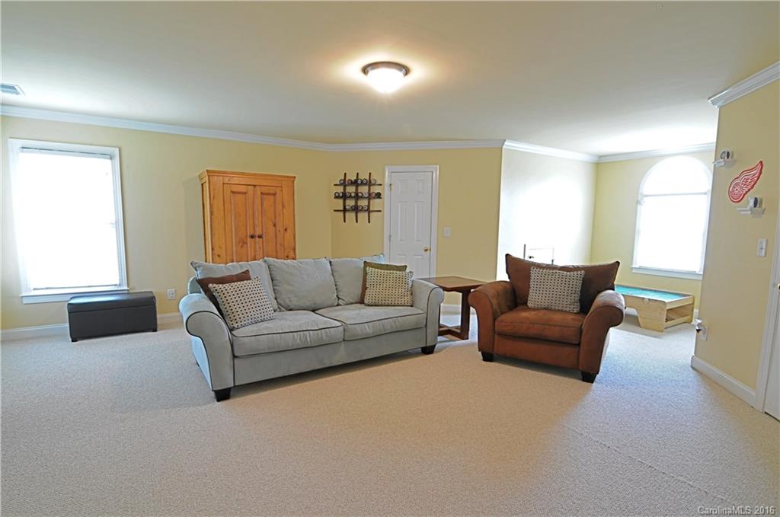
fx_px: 357
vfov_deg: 71.9
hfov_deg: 95.1
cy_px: 258
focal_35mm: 16
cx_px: 390
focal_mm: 11
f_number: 16
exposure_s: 6
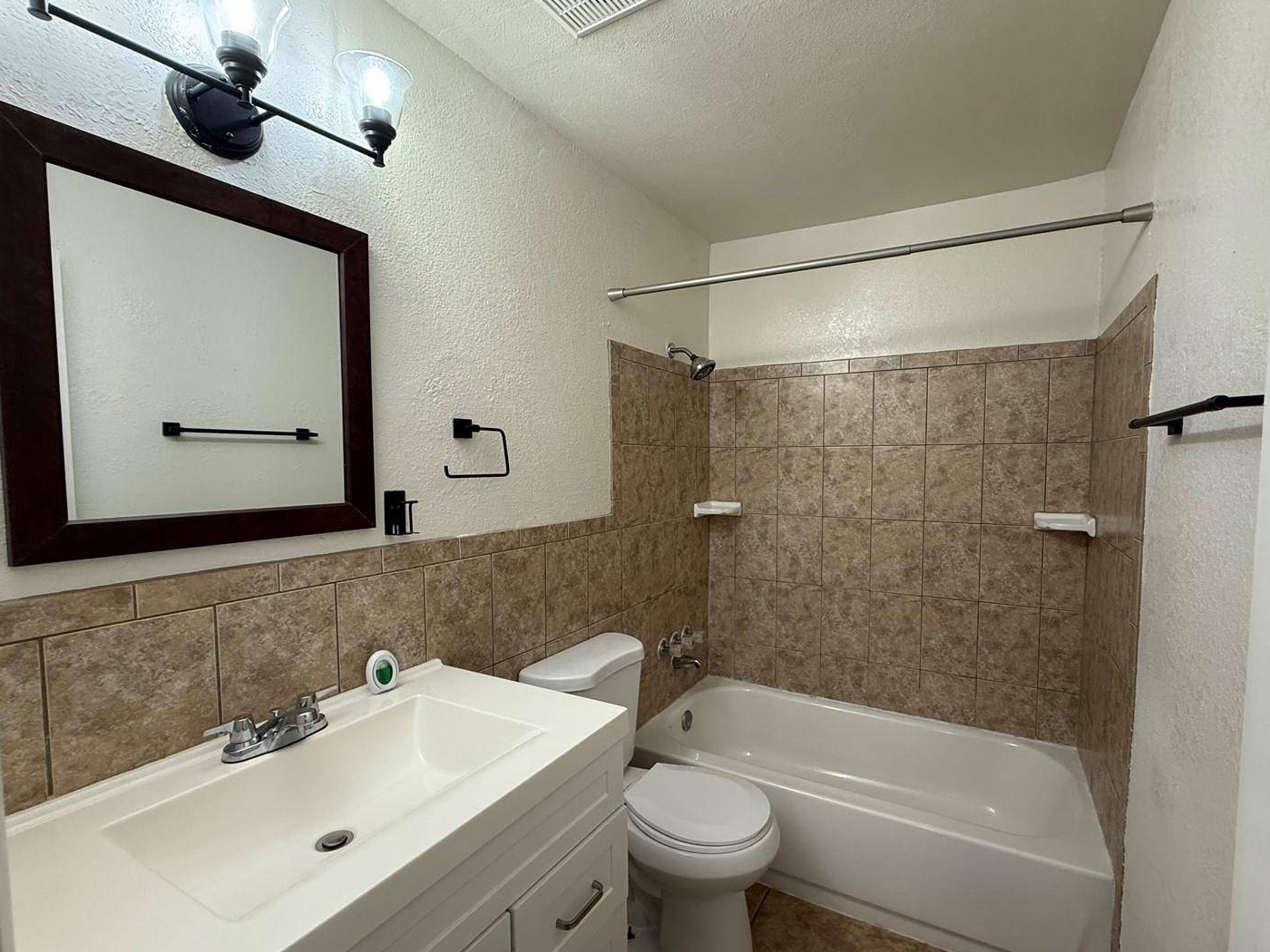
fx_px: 587
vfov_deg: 78.1
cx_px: 694
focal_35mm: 16
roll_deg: +0.7
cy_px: 497
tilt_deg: -4.2
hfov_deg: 94.2
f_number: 2.2
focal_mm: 2.22
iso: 250
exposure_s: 1/120
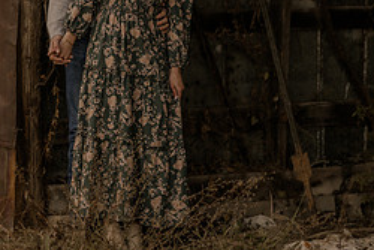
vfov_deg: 6.9
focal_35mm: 197
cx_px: 15
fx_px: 2048
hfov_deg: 10.4
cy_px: -37
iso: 200
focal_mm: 85
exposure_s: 1/320
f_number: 1.6
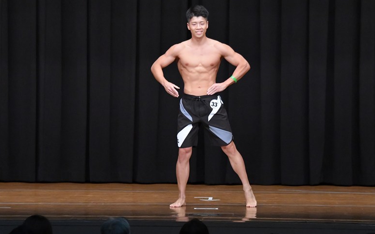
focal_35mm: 222
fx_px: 2268
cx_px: 187
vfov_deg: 5.9
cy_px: 117
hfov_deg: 9.5
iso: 8000
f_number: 5.6
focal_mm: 145
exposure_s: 1/400
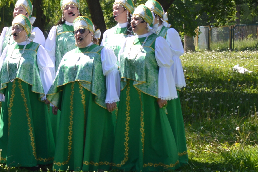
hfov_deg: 15.0
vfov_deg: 10.8
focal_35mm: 126
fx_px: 902
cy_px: 160
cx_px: -143
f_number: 6.3
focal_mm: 20
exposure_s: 1/160
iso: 100
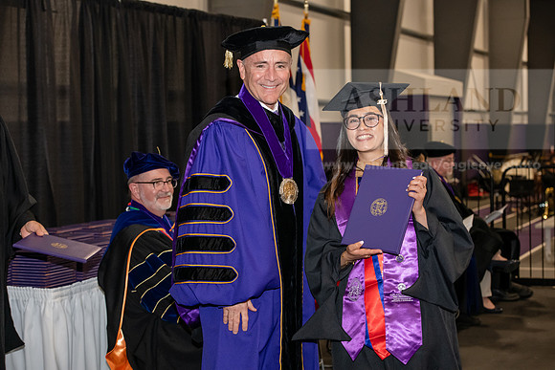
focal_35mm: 70
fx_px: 1079
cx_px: 278
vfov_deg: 19.5
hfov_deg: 28.8
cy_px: 185
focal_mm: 70
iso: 2500
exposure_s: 1/200
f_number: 5.6
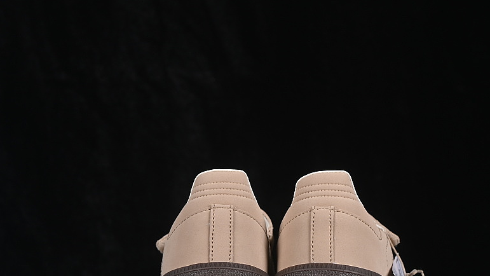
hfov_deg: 19.4
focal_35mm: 110
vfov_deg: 11.0
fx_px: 1429
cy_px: 169
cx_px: 288
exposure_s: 1/80
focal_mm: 50
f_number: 8
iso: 160
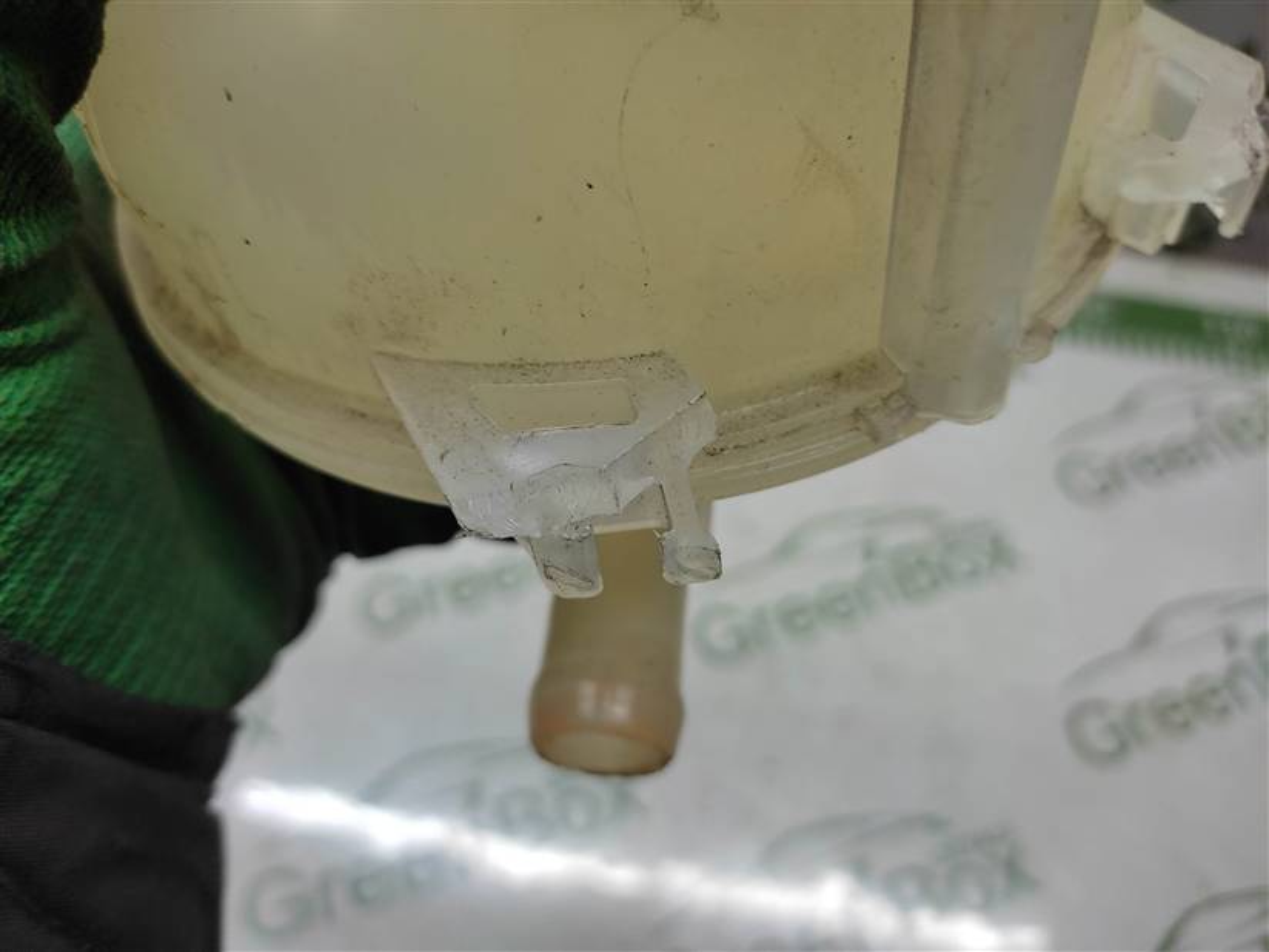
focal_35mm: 26
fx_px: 953
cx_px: 634
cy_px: 476
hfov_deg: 67.3
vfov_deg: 53.1
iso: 111
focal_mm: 4.74
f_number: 1.79
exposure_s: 1/50
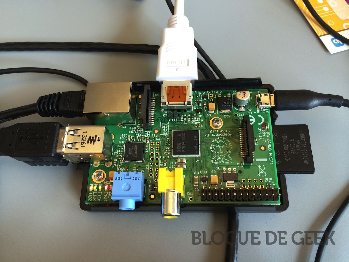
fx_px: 302
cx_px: 174
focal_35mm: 30
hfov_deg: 60.0
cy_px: 131
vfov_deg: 46.8
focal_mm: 4.12
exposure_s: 1/30
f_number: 2.2
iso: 50
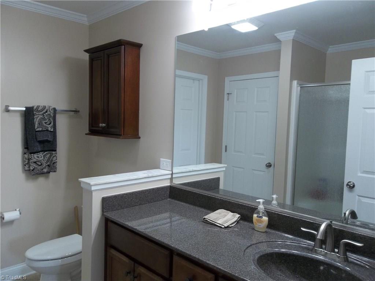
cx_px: 188
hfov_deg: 65.3
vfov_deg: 51.4
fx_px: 292
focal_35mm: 27
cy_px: 140
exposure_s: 1/30
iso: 160
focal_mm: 4.9
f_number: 3.5
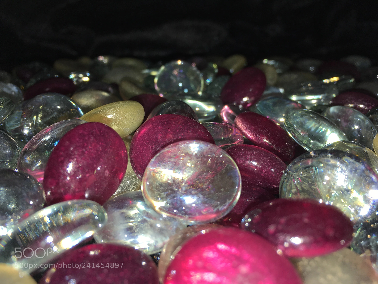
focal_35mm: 29
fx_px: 317
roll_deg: -0.3
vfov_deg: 48.2
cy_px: 142
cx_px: 189
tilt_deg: -23.6
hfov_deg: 61.7
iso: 25
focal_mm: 4.15
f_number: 2.2
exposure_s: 1/158
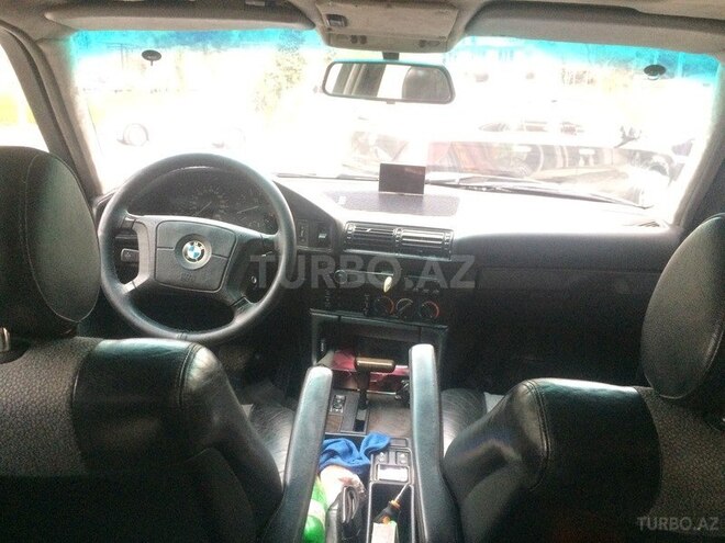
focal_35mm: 29
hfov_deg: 61.7
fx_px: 607
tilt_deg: -17.8
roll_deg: +0.6
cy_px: 272
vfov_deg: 48.2
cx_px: 362
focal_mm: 4.15
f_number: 2.2
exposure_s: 1/25
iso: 320
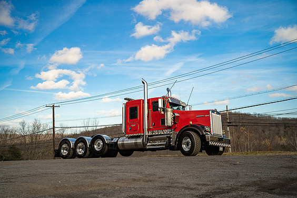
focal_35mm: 36
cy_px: 101
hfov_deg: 53.1
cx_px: 148
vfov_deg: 36.9
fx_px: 297
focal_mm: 35
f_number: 2.2
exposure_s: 1/125
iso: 100
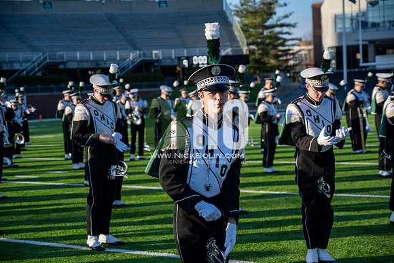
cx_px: 197
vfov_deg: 19.5
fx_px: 766
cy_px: 132
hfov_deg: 28.8
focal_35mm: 70
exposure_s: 1/800
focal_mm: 70
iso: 160
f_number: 4
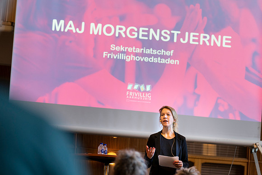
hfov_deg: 17.7
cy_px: 91
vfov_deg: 11.9
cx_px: 134
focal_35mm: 115
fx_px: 840
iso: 1000
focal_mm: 96
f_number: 2.8
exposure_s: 1/320
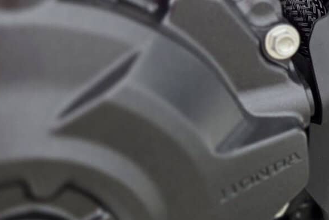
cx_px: 412
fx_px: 759
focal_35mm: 83
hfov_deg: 22.3
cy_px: 71
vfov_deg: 16.4
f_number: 1.8
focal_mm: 5.4
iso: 64
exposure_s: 1/180
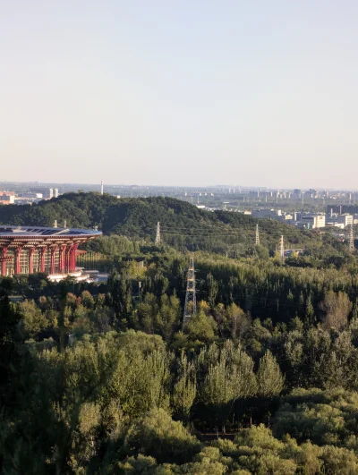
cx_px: 179
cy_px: 238
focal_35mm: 110
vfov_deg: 17.9
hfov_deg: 13.5
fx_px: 1513
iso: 58
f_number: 2.8
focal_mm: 17.91
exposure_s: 1/350
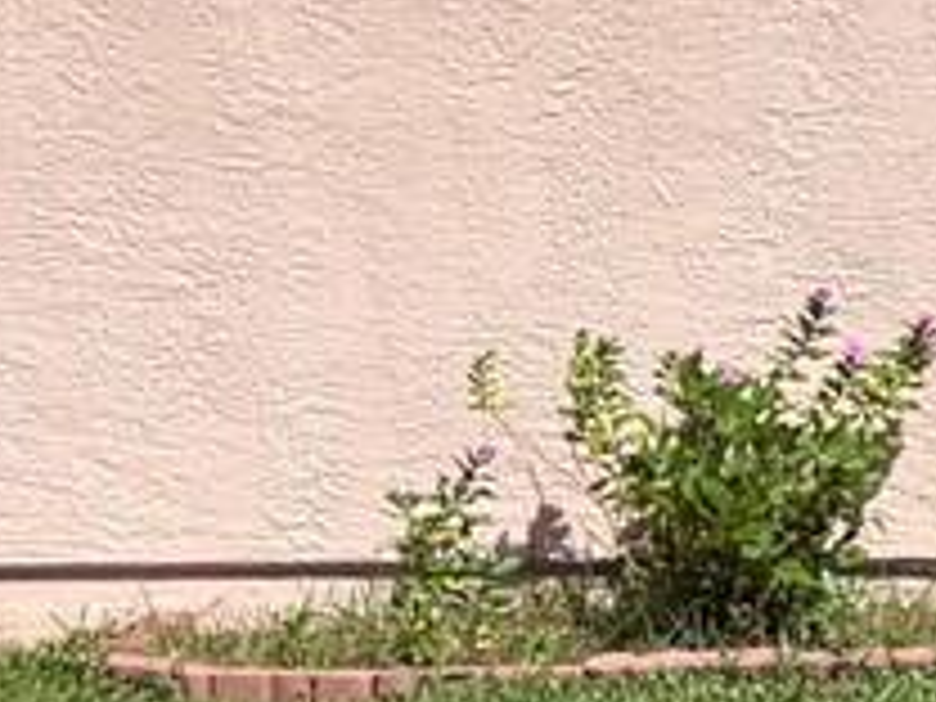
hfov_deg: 8.1
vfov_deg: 7.4
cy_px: -153
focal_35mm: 200
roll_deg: -1.2
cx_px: 3024
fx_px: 5408
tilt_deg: -0.4
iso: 50
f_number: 1.6
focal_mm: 5.96
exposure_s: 1/2747
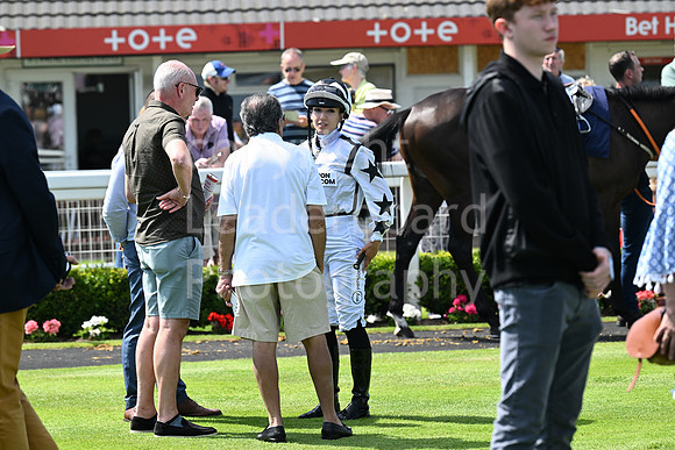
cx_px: 338
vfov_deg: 7.9
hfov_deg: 11.7
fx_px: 3282
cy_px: 225
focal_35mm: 175
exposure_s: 1/1000
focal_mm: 175
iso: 400
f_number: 5.6
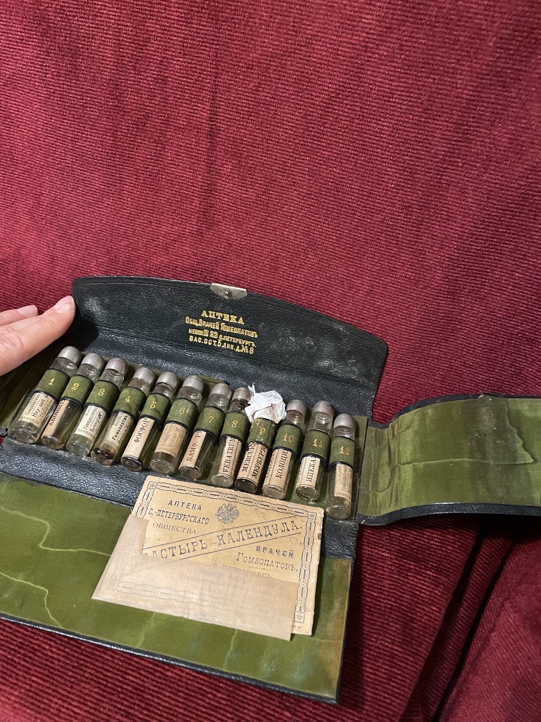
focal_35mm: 26
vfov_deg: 67.3
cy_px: 361
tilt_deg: -49.5
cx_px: 270
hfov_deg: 53.1
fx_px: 542
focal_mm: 4.2
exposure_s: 1/25
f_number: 1.6
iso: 640
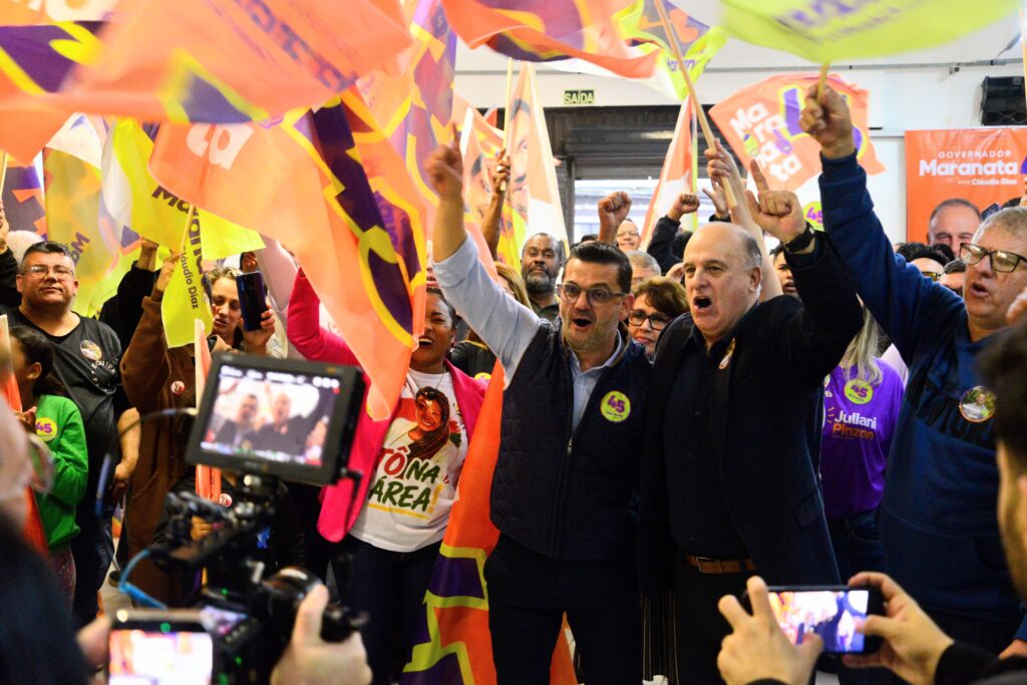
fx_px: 1198
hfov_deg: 46.4
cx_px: 514
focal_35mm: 42
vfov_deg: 31.9
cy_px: 342
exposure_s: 1/125
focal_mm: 42
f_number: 4.5
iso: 3200
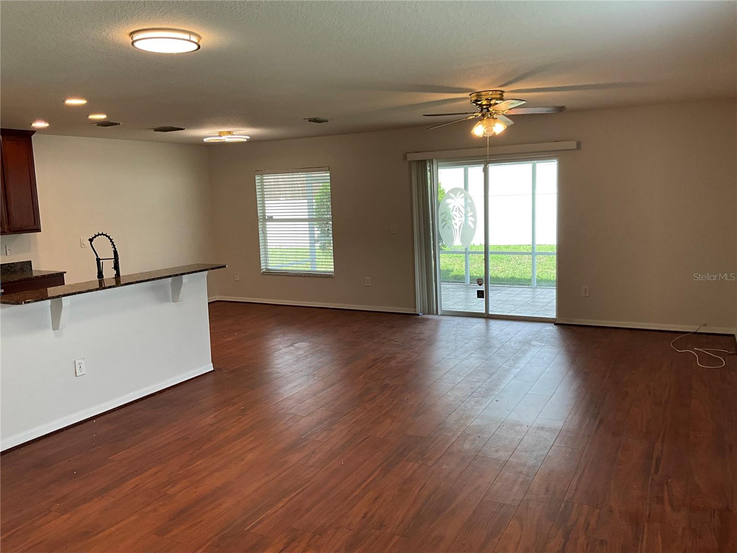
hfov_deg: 61.7
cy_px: 276
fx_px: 617
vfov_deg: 48.2
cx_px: 368
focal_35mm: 29
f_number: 1.8
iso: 32
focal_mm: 3
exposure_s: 1/120
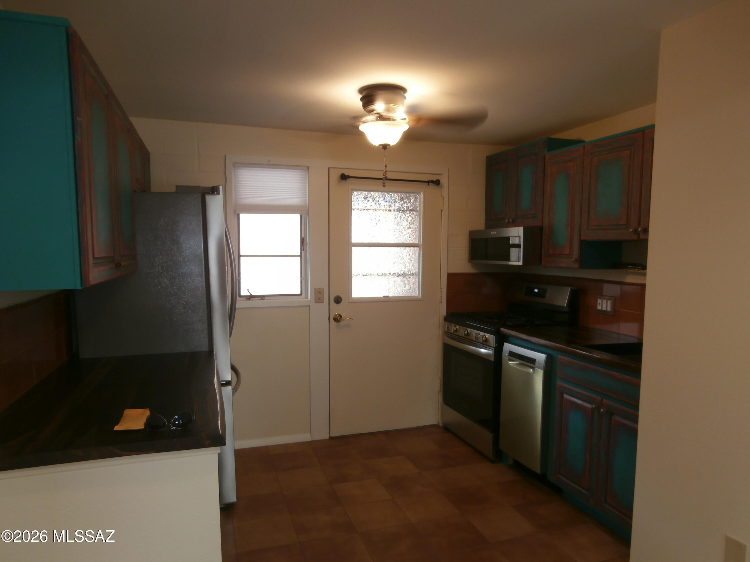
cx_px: 375
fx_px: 520
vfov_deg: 56.8
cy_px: 281
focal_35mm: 24
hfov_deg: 71.6
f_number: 3
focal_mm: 4.2
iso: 100
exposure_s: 1/25
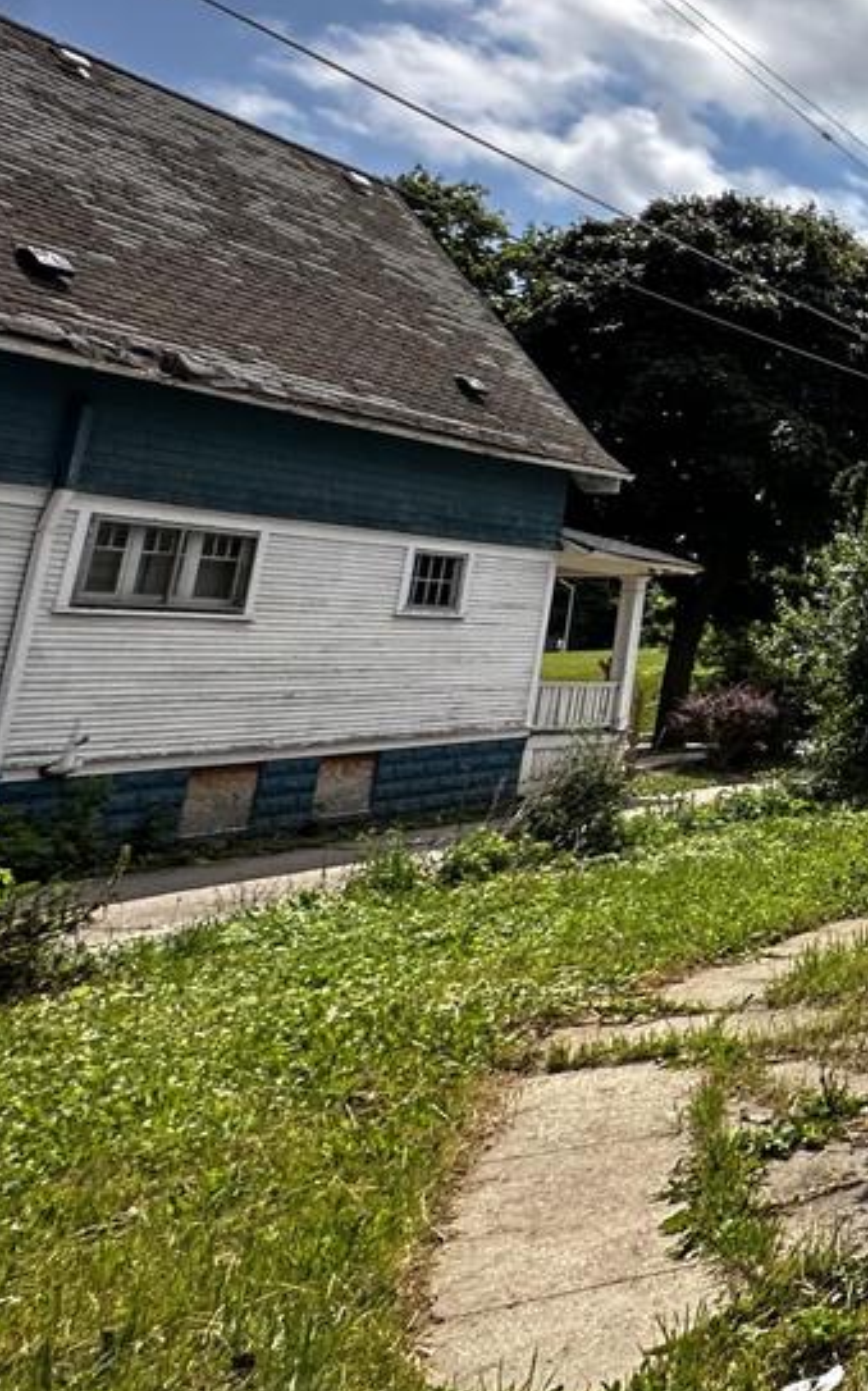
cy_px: 389
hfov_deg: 22.0
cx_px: 1567
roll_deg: -1.4
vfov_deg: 53.4
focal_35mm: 35
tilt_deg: +13.7
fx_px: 1326
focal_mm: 2.22
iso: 50
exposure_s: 1/1208
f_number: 2.2
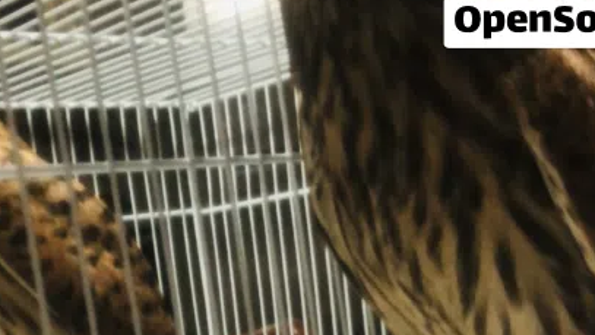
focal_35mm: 48
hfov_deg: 42.6
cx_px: 224
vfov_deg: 24.6
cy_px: 259
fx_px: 757
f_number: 1.8
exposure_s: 1/15
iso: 100
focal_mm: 4
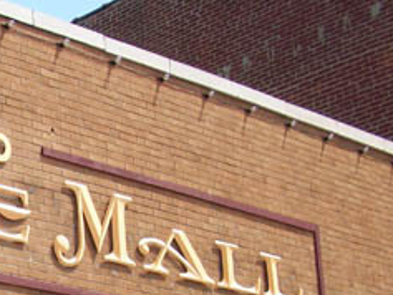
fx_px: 1340
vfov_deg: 12.0
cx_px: -169
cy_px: 442
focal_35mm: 118
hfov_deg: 15.6
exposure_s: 1/800
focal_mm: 6.3
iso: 80
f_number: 3.1
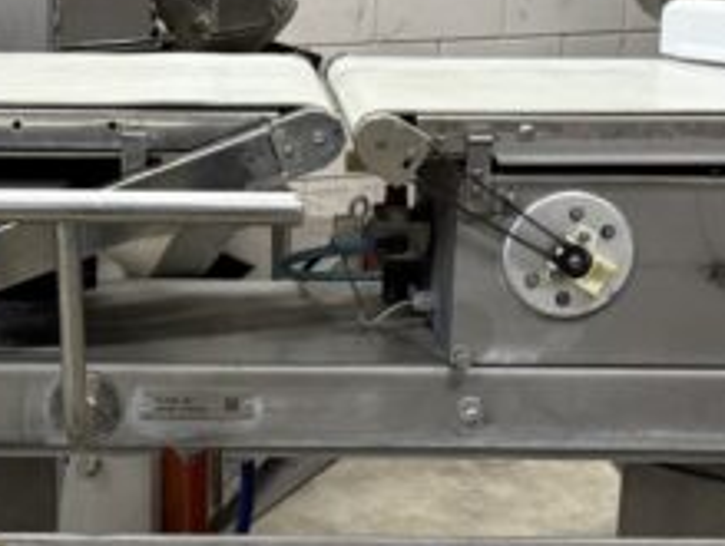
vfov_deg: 17.6
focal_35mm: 84
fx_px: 1762
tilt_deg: -15.6
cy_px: 318
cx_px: 218
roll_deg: -0.3
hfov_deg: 23.1
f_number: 1.78
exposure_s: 1/50
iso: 320
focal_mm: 6.76
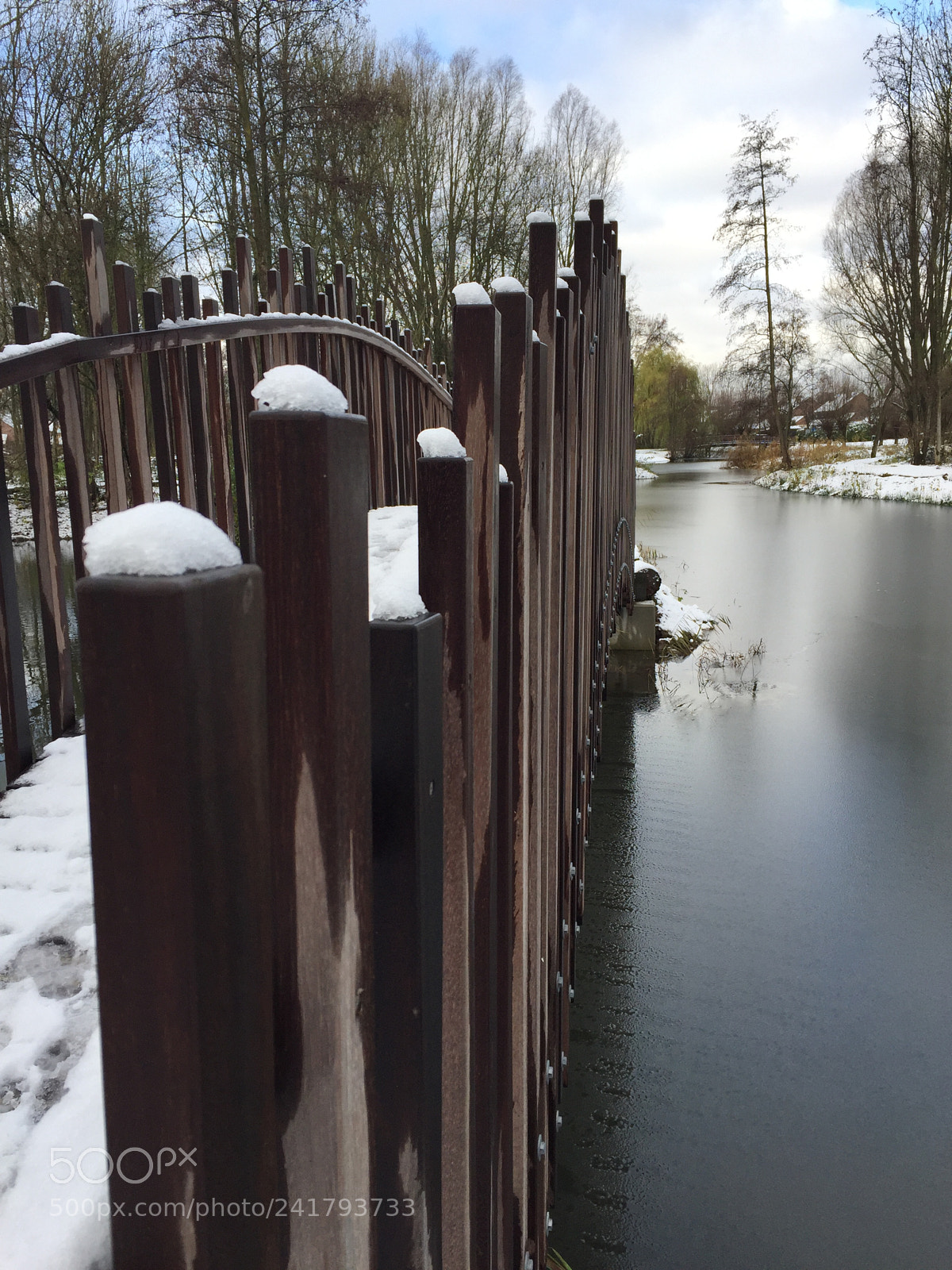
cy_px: 635
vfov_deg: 61.7
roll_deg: +1.7
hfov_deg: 48.2
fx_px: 1063
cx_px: 476
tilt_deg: -10.0
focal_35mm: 29
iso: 32
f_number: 2.2
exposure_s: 1/439
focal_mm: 4.15
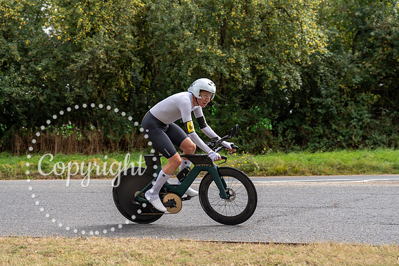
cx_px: 200
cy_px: 133
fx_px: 820
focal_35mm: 74
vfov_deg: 18.4
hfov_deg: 27.3
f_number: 4
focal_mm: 74
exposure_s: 1/1000
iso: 125
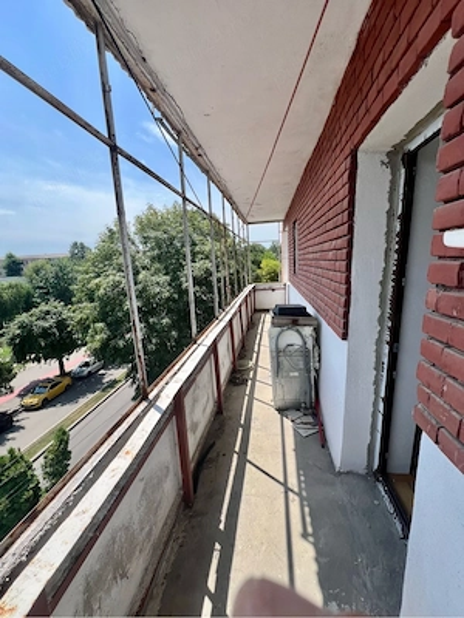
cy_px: 309
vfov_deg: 106.2
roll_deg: +3.0
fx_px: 232
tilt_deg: -10.1
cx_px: 232
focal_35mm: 13
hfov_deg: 89.9
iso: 32
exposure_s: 1/1325
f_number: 1.8
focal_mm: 1.57
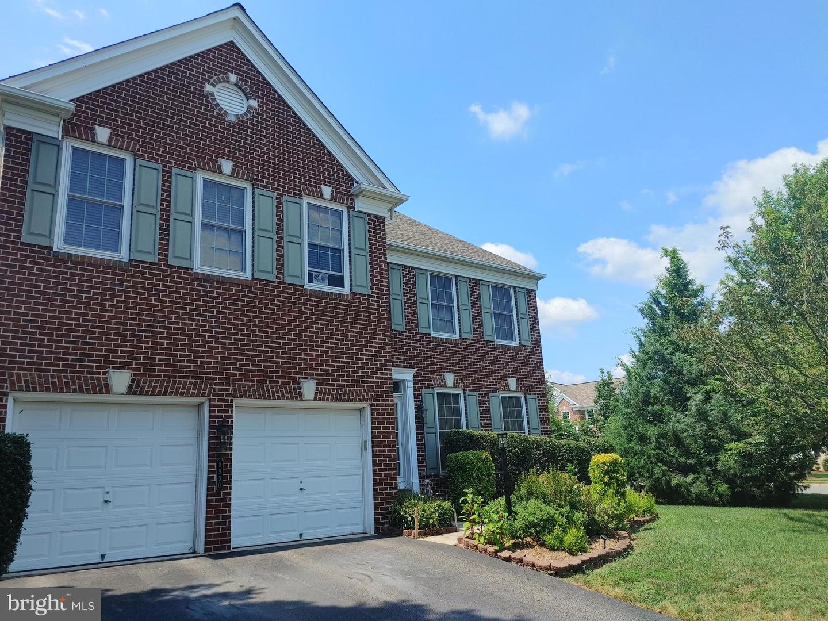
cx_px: 414
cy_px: 310
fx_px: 622
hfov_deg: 67.3
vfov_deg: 53.1
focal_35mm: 26
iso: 50
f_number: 1.8
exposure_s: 1/1282
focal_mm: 4.81
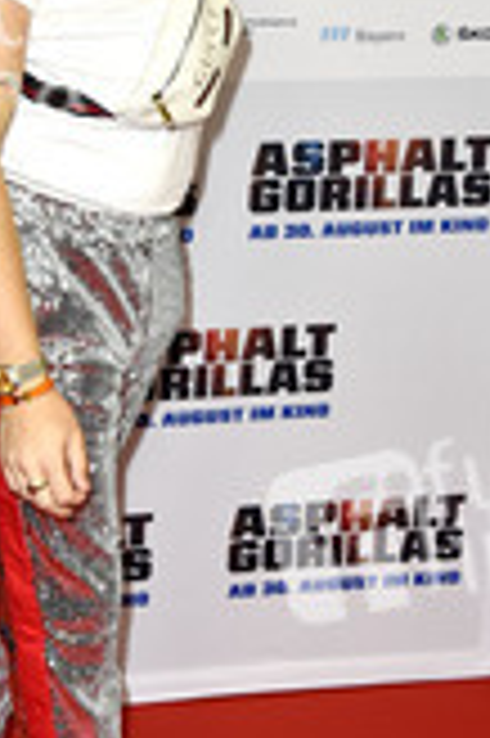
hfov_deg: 10.0
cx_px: 90
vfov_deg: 15.0
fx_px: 2803
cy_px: 292
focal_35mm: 137
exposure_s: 1/160
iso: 640
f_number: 5.6
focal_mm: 56
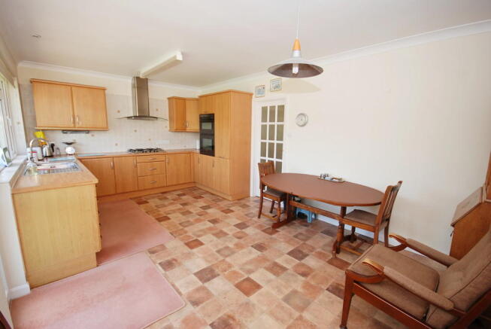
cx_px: 246
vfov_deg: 77.5
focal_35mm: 15
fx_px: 205
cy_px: 164
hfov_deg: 100.3
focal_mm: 10
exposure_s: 1/60
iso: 200
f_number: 4
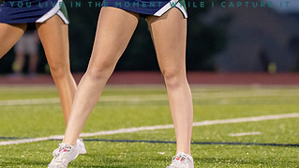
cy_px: -25
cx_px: 117
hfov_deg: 4.7
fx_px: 3645
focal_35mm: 460
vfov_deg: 2.6
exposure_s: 1/1000
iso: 1250
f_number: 2.8
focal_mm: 148
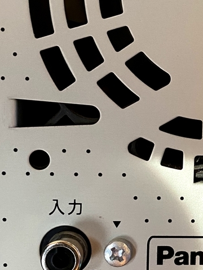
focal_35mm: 65
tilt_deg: -4.8
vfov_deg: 29.8
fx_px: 508
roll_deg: -2.3
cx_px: 214
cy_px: 145
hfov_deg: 21.6
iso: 400
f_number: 1.8
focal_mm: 4.25
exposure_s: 1/33
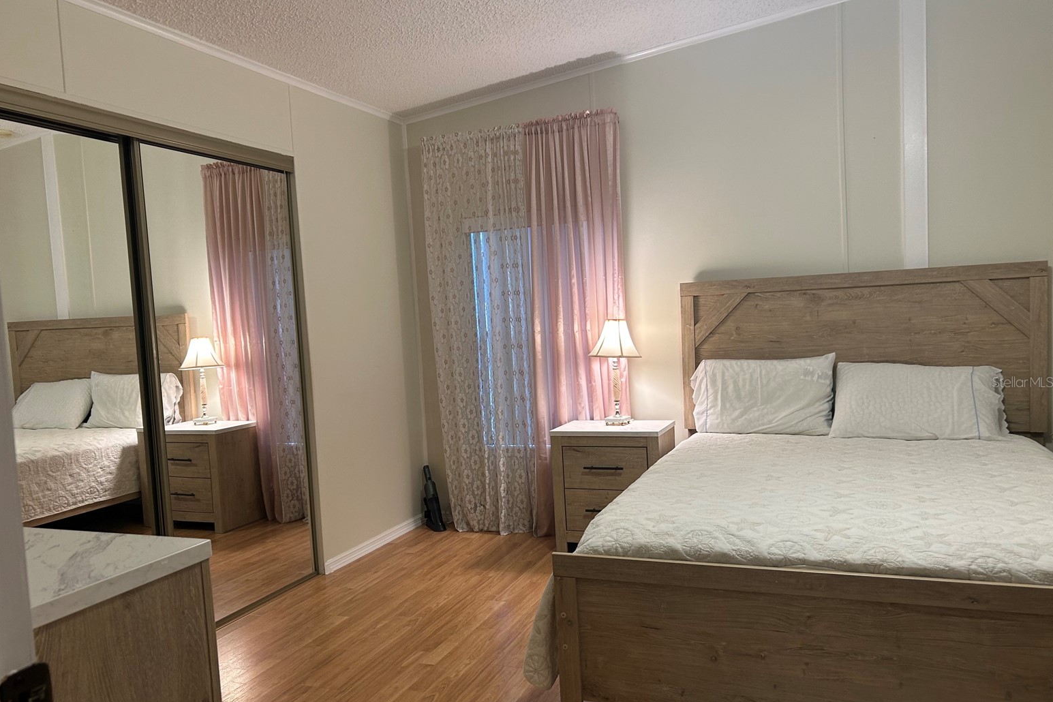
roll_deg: +3.1
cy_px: 382
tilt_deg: -5.3
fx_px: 819
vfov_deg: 46.4
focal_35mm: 28
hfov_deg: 65.5
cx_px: 511
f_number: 1.5
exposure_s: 1/60
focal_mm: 5.7
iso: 80
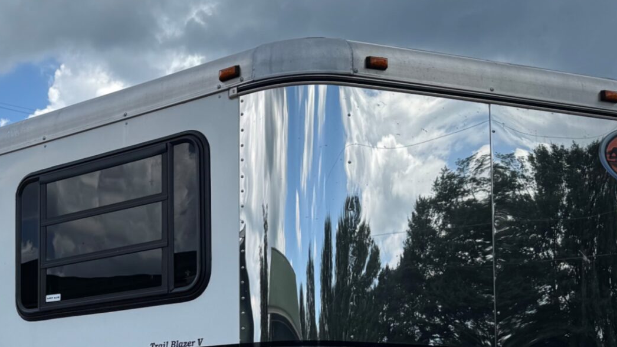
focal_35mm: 64
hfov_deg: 31.5
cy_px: 361
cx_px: 76
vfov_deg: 18.3
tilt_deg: +4.1
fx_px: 1047
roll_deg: -2.0
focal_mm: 6.76
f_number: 1.78
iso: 80
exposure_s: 1/4049
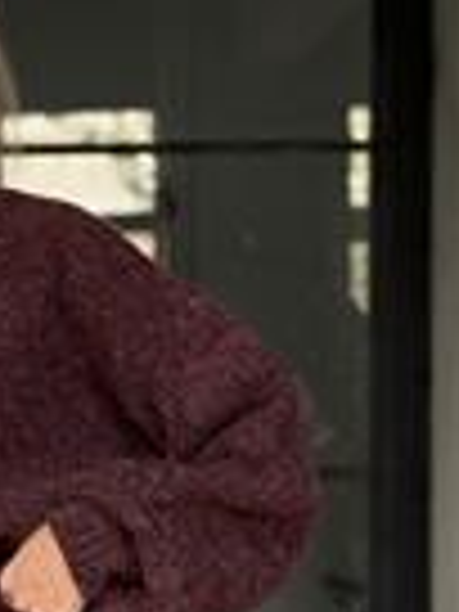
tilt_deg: -1.5
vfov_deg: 13.1
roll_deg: -0.1
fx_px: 2652
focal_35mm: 150
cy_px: 518
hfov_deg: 9.7
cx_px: -99
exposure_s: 1/67
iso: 100
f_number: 1.78
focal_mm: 6.76
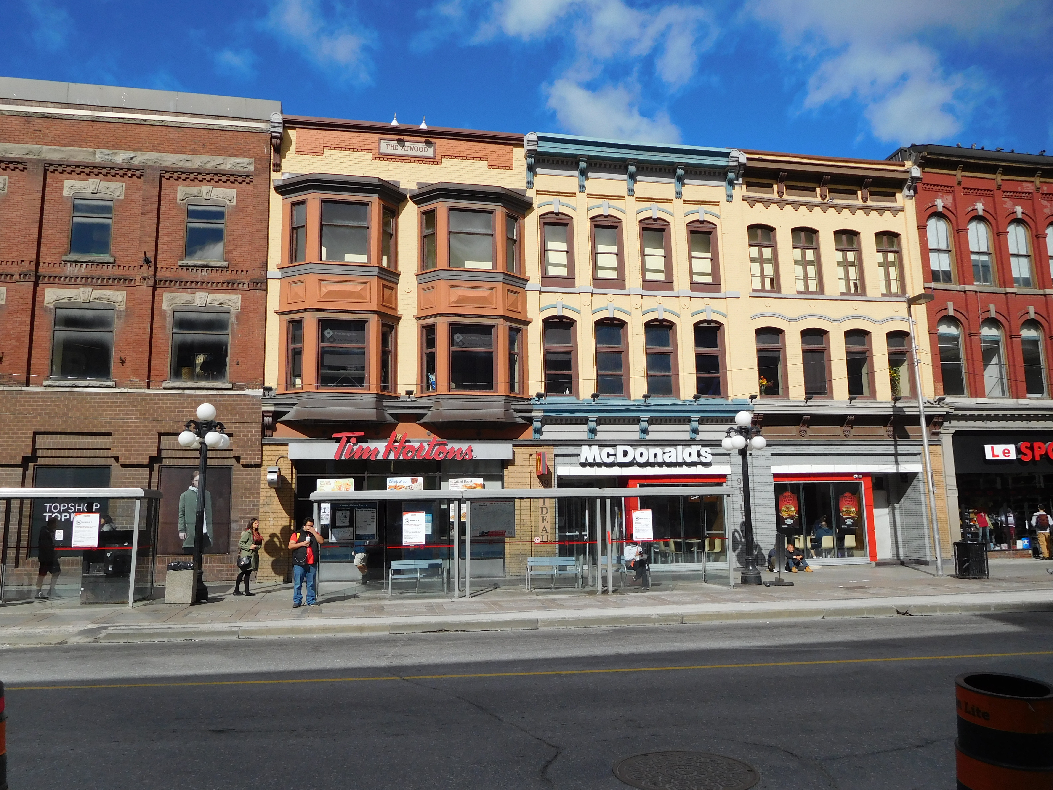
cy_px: 395
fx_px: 760
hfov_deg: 69.4
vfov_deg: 54.9
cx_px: 526
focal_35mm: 25
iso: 125
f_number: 6.8
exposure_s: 1/640
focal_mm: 4.5
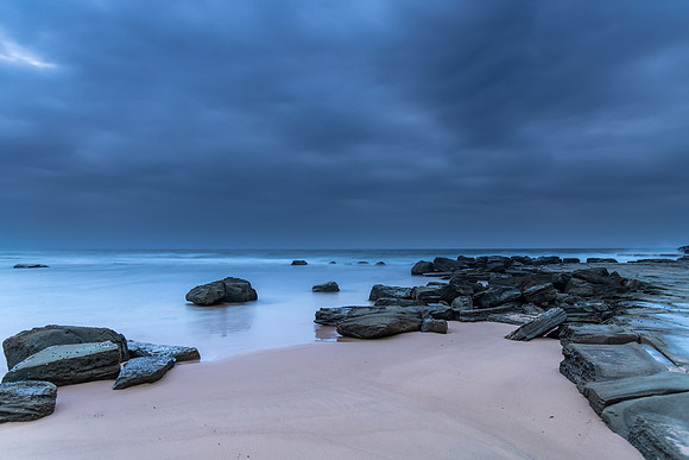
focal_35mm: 24
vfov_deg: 52.9
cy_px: 230
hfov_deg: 73.4
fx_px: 462
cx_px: 344
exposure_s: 8
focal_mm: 24
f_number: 4
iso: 250
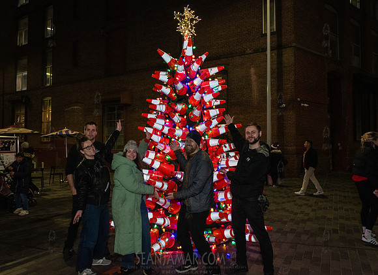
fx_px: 274
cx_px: 172
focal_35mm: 25
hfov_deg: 69.0
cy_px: 137
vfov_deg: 53.1
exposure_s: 1/125
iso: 5000
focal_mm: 24
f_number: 4.5
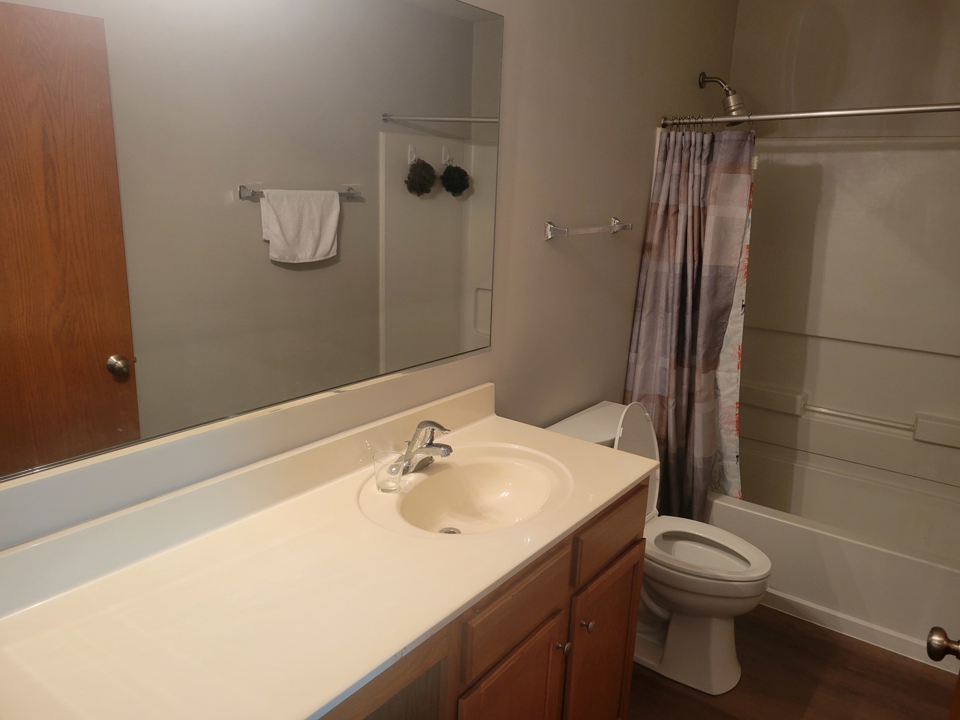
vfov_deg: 53.1
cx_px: 480
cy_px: 360
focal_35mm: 26
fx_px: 721
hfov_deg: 67.3
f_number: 1.8
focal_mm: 5.4
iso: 200
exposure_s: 1/40
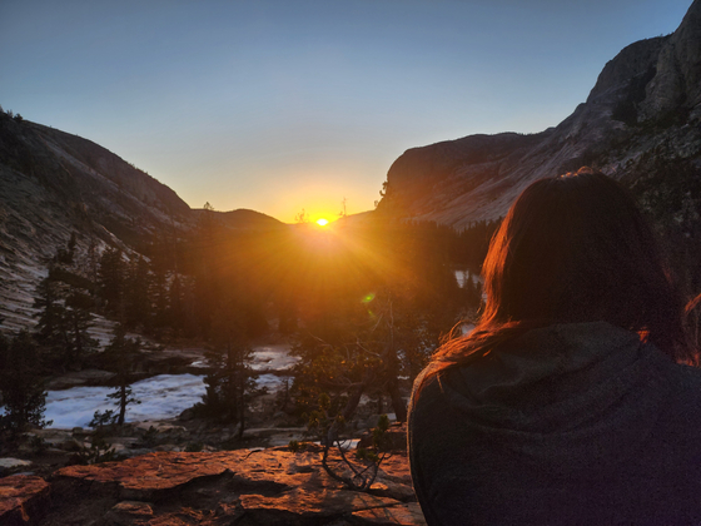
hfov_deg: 73.9
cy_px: 263
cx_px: 350
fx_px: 466
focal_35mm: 23
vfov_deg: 58.9
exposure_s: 1/444
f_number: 1.8
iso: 12
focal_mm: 6.4
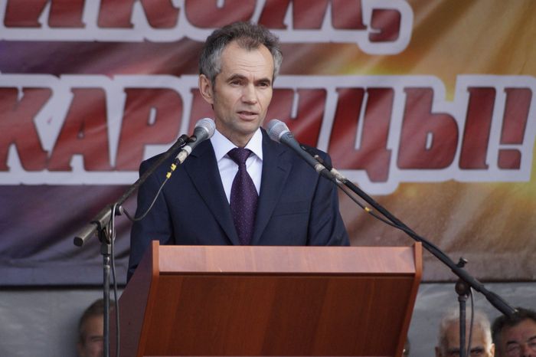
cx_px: 268
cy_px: 178
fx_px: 4464
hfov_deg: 6.9
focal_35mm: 300
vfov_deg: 4.6
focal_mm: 200
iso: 2000
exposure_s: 1/2000
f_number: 5.6
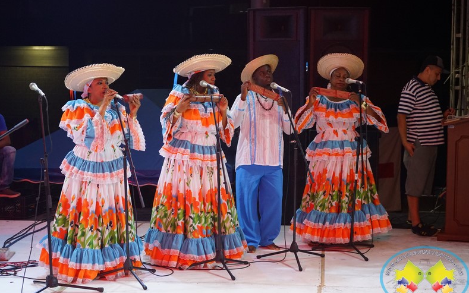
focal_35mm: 63
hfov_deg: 32.5
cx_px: 234
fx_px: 805
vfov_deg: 20.6
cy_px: 153
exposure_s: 1/320
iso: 4000
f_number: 5.6
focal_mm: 61
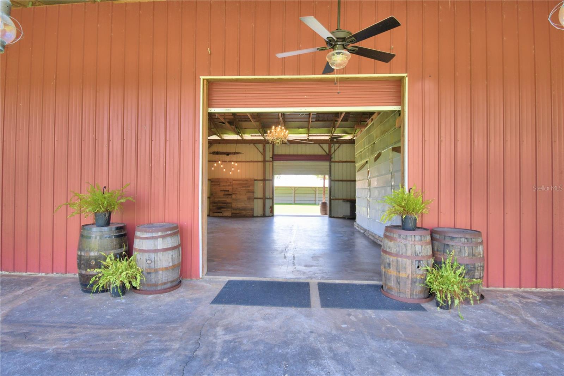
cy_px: 188
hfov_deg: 86.9
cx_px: 282
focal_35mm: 19
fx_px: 298
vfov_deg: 64.5
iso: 200
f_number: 4.8
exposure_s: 1/125
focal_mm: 13
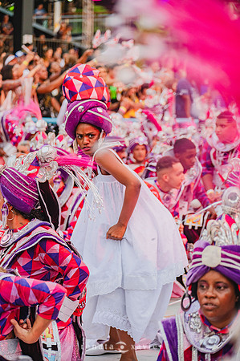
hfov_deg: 9.8
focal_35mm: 140
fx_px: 1403
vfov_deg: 14.7
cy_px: 180
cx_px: 120
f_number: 5
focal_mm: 140
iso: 1250
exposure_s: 1/400
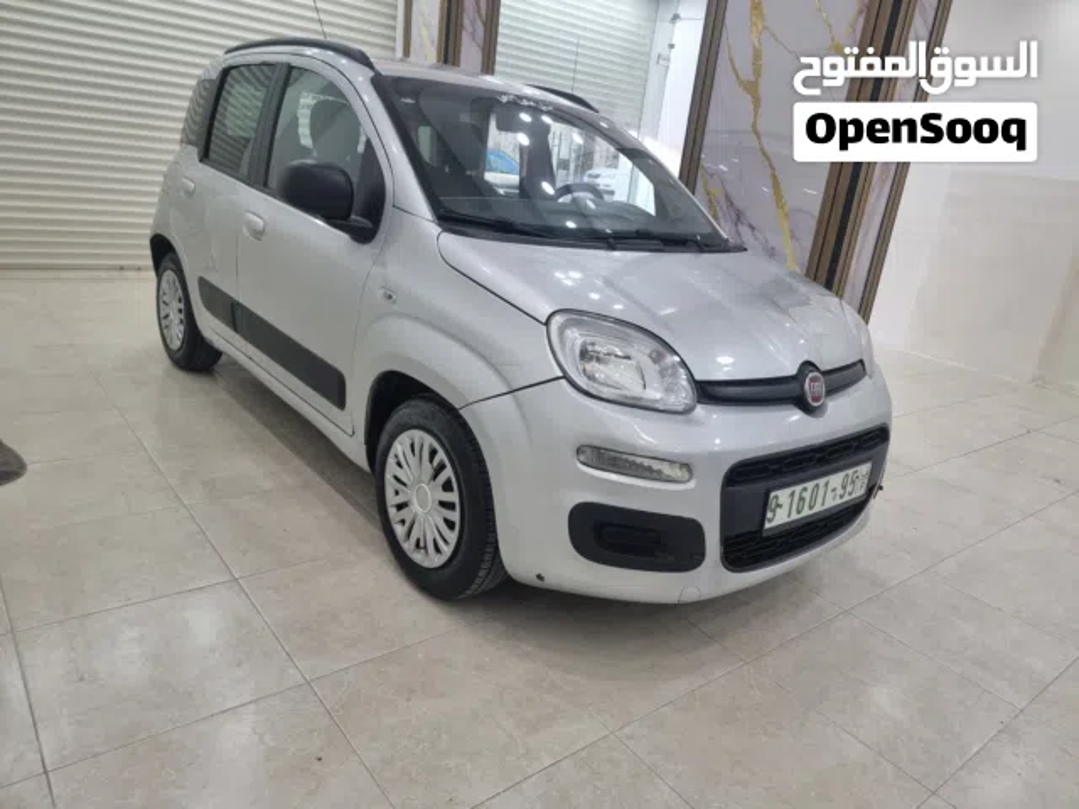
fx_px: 748
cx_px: 540
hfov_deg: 71.6
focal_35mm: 24
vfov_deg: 56.8
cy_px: 404
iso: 80
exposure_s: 1/100
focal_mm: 6.7
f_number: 1.8
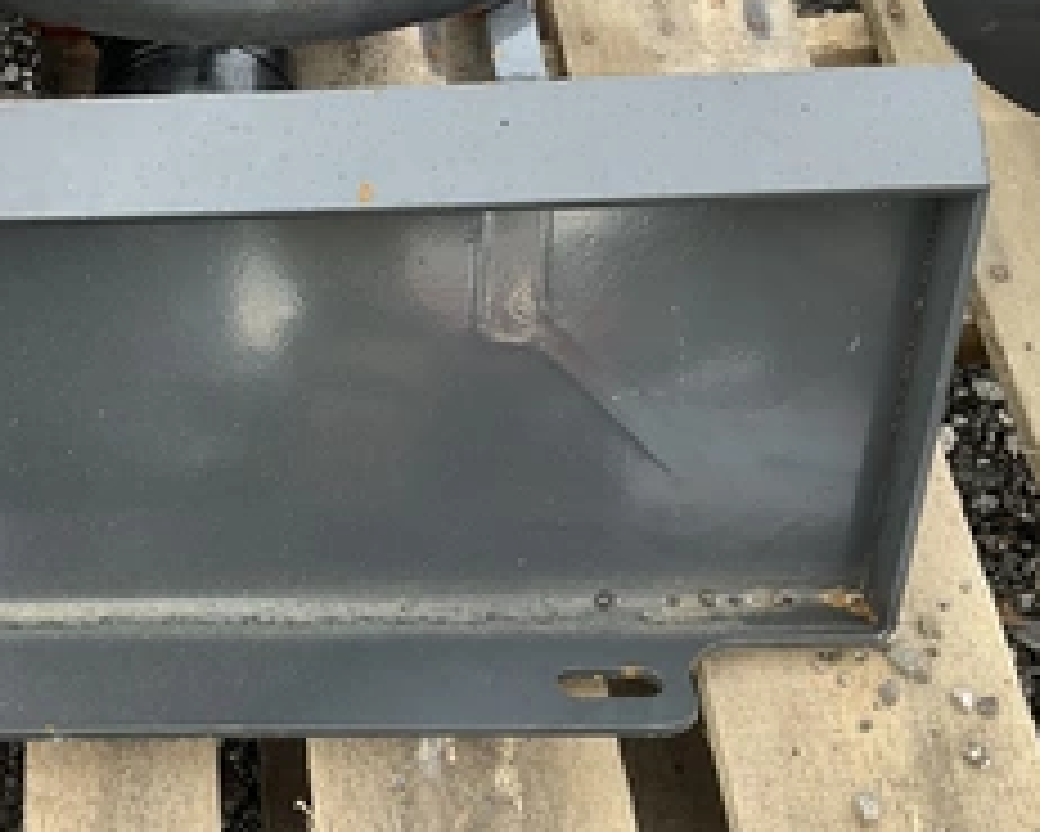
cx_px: 207
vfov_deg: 30.8
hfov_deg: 36.7
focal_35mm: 49
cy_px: 472
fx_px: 1509
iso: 25
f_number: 1.8
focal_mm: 3
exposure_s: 1/122
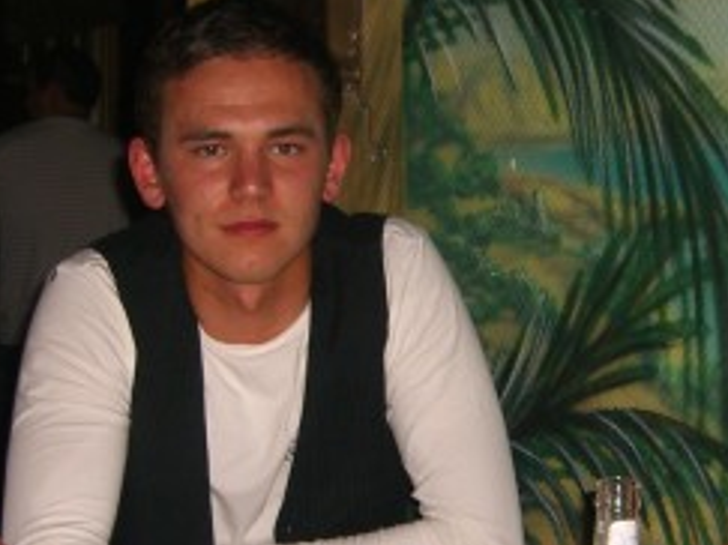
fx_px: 1976
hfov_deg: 20.9
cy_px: 404
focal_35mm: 94
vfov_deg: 15.6
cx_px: 431
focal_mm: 7.9
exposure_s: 1/60
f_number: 2.8
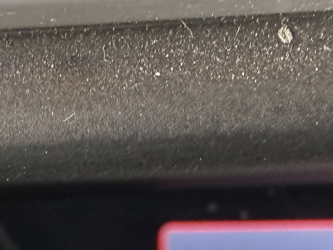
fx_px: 943
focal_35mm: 98
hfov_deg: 20.0
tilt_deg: -23.4
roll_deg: -0.1
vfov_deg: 14.7
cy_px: 282
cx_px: 139
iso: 320
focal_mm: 2.22
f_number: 2.2
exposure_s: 1/54
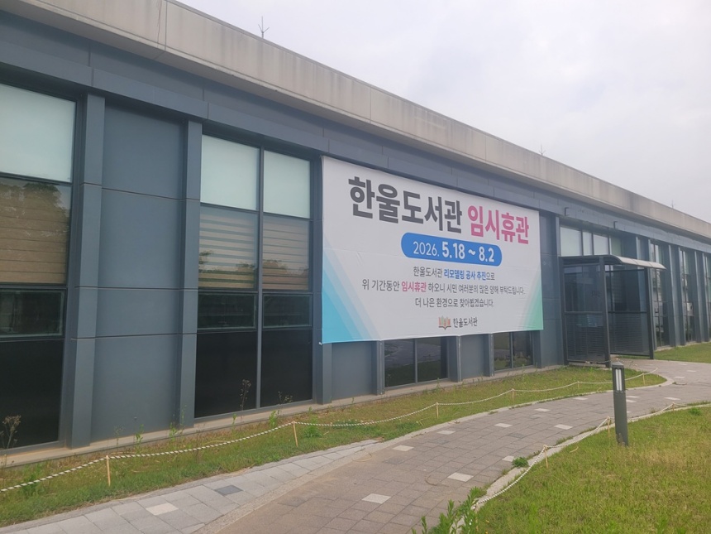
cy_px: 267
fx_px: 534
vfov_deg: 53.1
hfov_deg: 67.3
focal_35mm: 26
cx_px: 356
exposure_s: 1/986
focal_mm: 5.4
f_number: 1.8
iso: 40
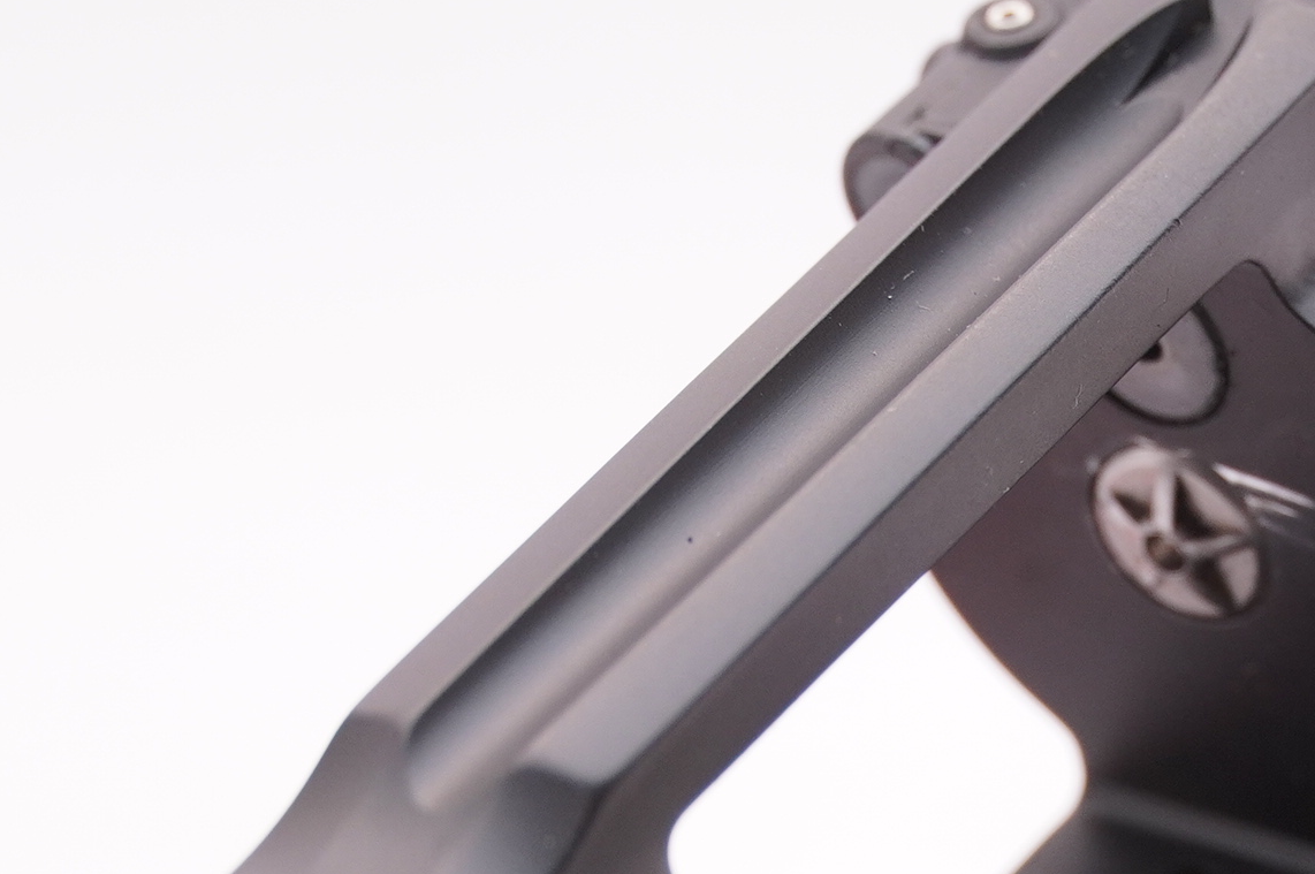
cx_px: 1223
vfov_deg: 5.8
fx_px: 8648
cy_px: 1035
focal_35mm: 237
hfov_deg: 8.7
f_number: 5.6
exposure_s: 1/125
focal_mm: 60
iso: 640
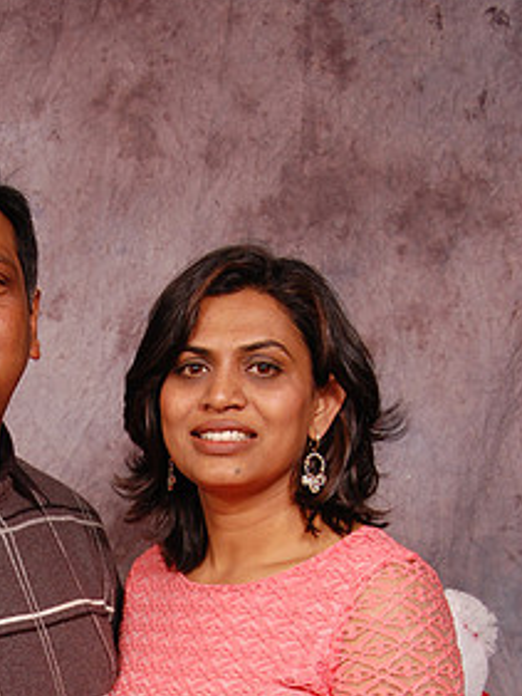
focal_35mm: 104
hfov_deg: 14.1
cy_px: 701
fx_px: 2089
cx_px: 72
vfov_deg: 18.4
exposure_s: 1/200
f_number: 5.6
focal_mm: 35
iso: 400
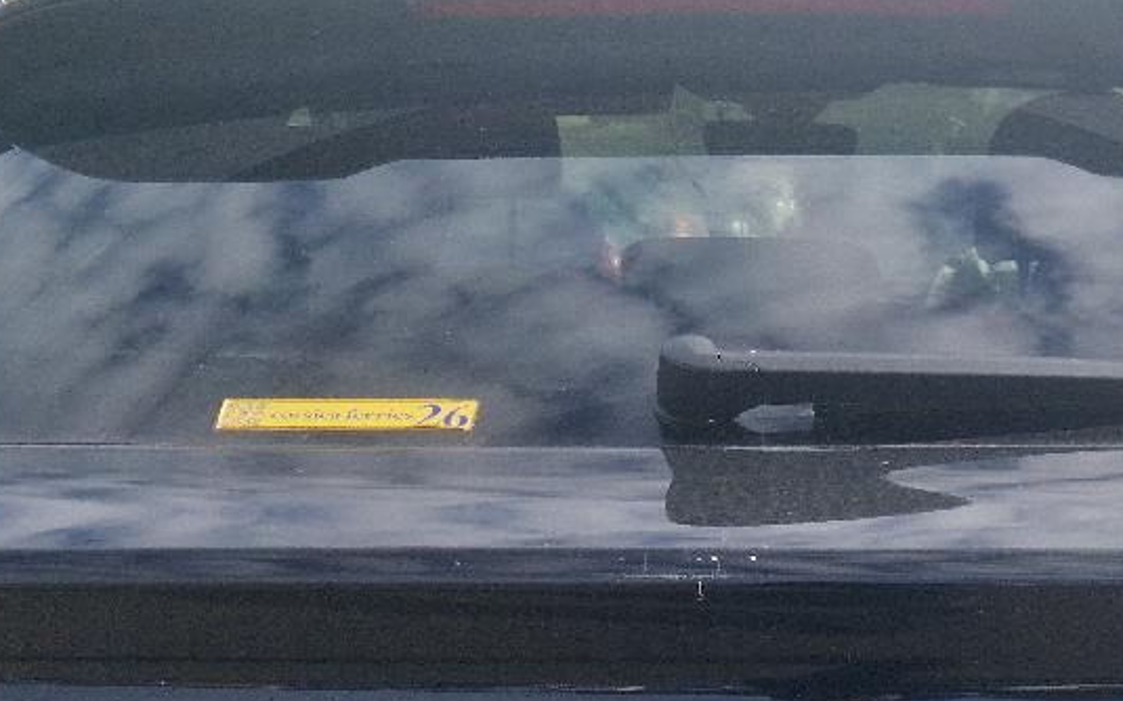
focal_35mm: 82
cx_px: 751
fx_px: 2509
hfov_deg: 25.1
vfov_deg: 15.3
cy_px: 871
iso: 50
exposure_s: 1/909
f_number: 1.8
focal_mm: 5.4
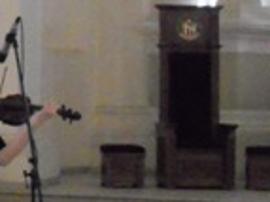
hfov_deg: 11.4
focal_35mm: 170
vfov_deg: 8.7
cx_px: -70
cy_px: 60
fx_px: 1325
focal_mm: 6.9
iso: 1600
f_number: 3.9
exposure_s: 1/50
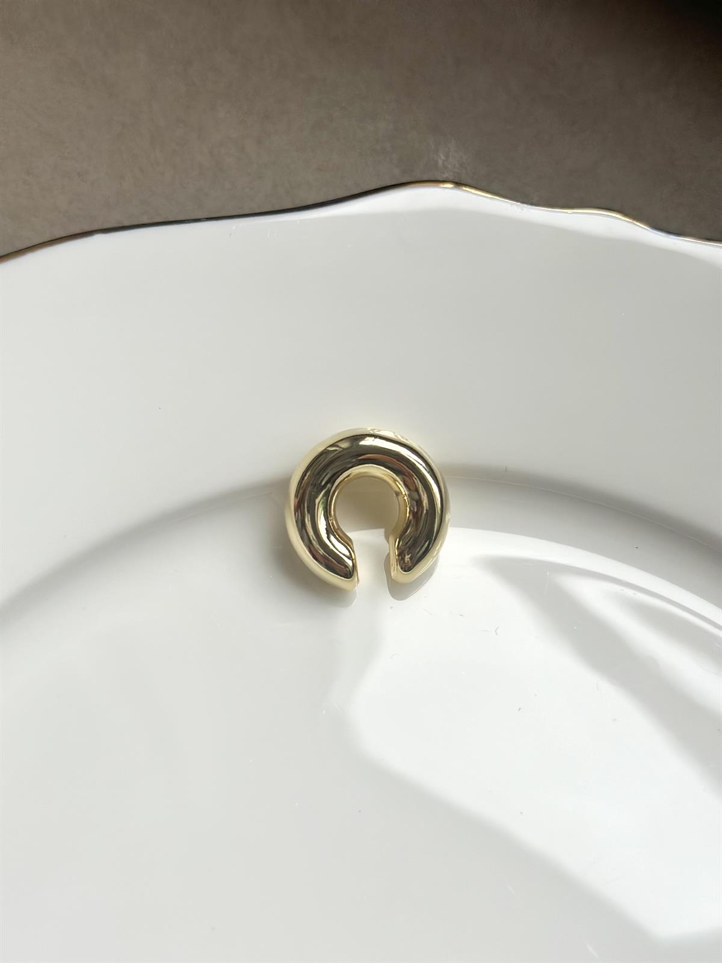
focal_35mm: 48
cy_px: 482
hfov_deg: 30.3
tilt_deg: -66.5
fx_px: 1335
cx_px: 361
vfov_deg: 39.7
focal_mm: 6.86
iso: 125
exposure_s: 1/100
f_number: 1.78
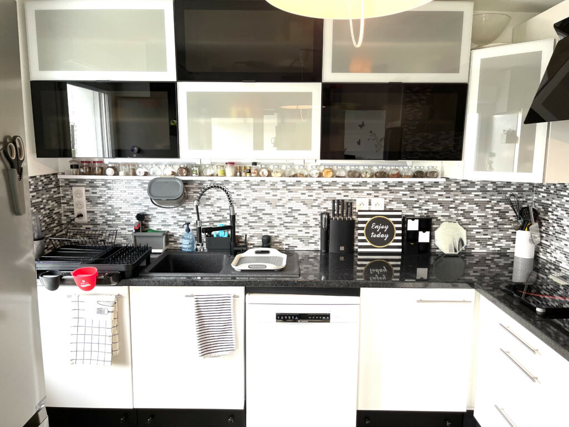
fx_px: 411
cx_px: 284
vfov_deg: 54.9
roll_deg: +0.0
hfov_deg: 69.4
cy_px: 214
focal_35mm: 25
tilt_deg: -8.7
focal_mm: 5.1
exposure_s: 1/100
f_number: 1.6
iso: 80
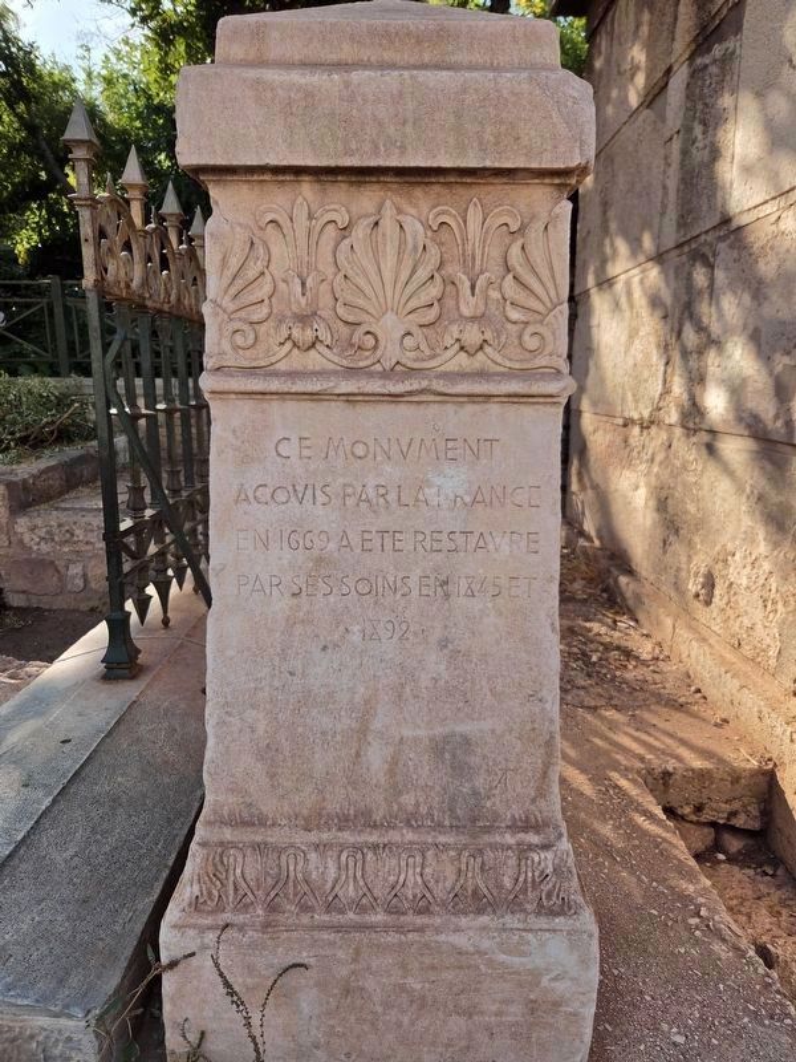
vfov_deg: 73.9
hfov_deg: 58.9
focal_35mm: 23
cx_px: 398
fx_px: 705
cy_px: 531
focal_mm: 5.4
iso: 80
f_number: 1.8
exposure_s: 1/1704
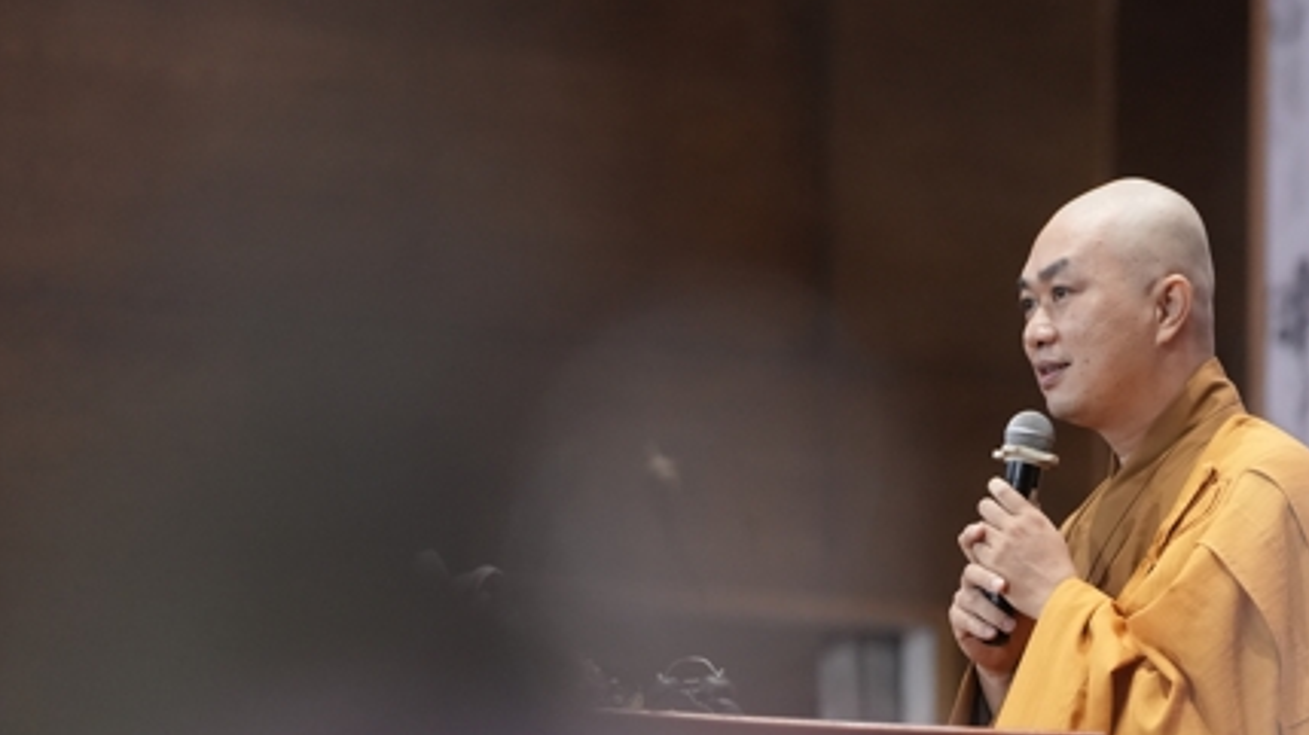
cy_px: 538
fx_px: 7877
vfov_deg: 5.3
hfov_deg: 9.5
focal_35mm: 227
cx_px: 912
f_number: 2.8
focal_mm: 143
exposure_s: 1/320
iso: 4000
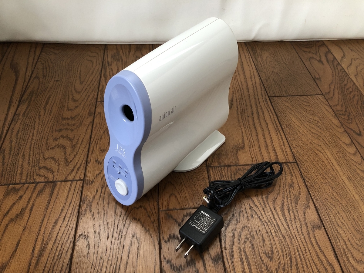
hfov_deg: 63.4
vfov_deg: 49.7
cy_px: 136
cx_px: 182
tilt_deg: -48.0
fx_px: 294
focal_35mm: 28
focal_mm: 3.99
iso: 100
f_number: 1.8
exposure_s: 1/15
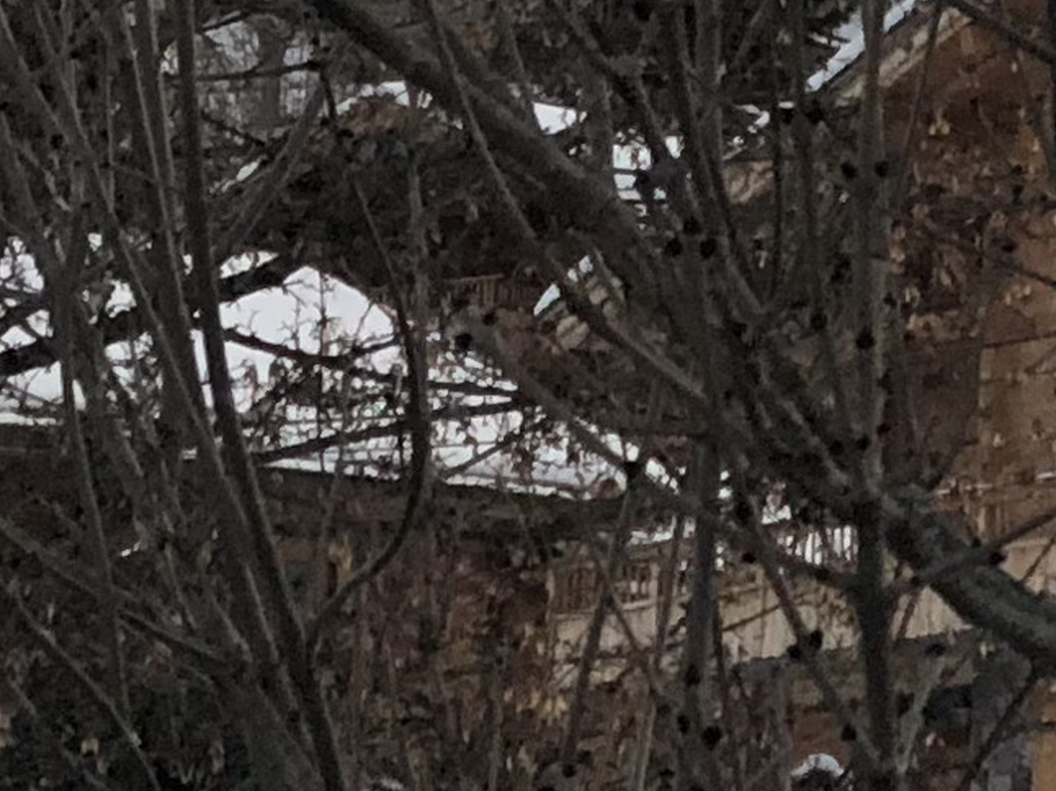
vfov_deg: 4.5
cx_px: 1295
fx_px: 9819
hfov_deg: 6.1
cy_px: -1271
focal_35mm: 322
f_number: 2.4
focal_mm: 6
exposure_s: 1/50
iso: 25
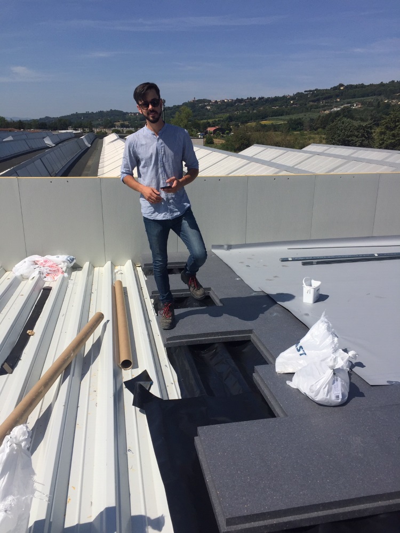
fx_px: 447
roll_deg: -0.4
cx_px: 200
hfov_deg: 48.2
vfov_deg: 61.7
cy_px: 266
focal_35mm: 29
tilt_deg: -16.0
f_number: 2.2
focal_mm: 4.15
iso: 32
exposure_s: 1/5650
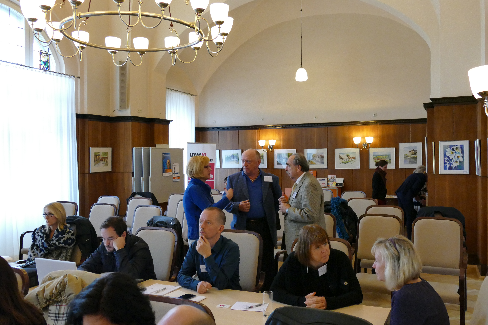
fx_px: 447
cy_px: 162
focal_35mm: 33
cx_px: 244
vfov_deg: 40.0
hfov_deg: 57.2
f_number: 3
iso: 1600
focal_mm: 11.86
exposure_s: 1/125
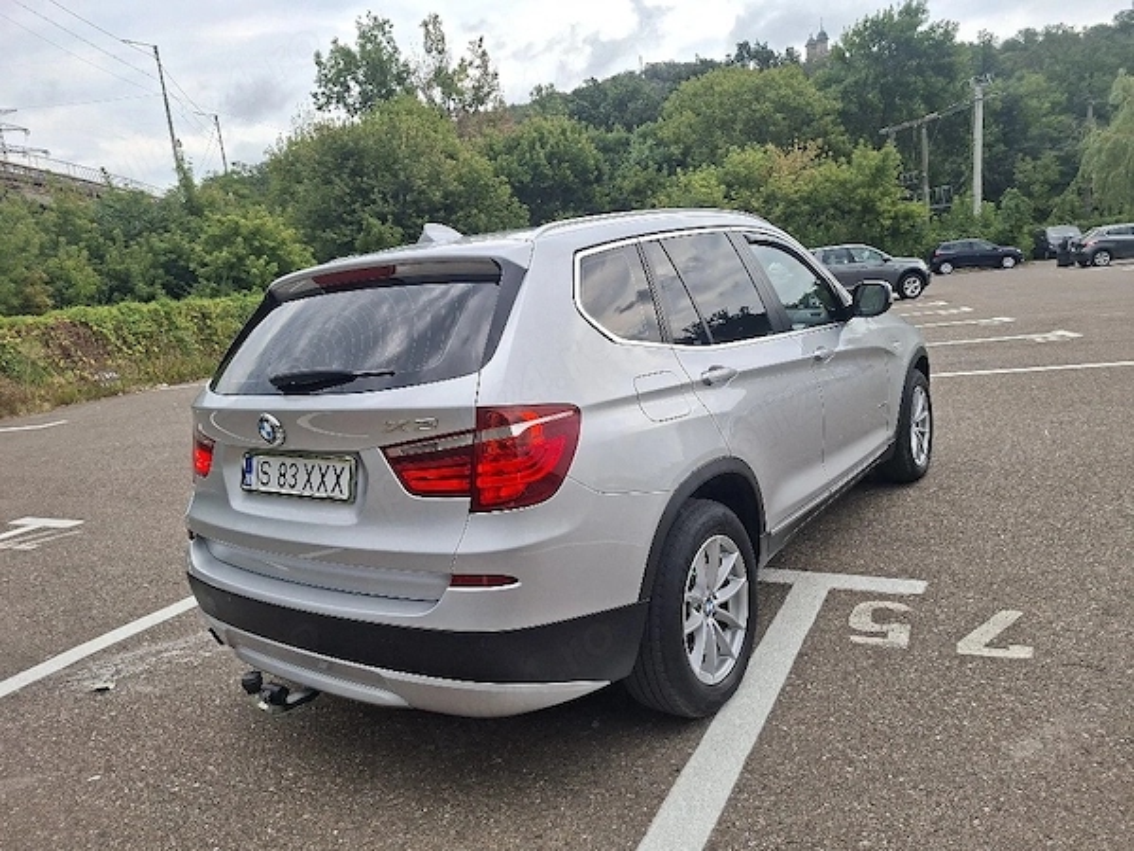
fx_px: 753
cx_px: 567
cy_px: 426
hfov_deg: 73.9
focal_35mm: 23
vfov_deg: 58.9
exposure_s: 1/588
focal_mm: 5.54
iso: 50
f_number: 1.8
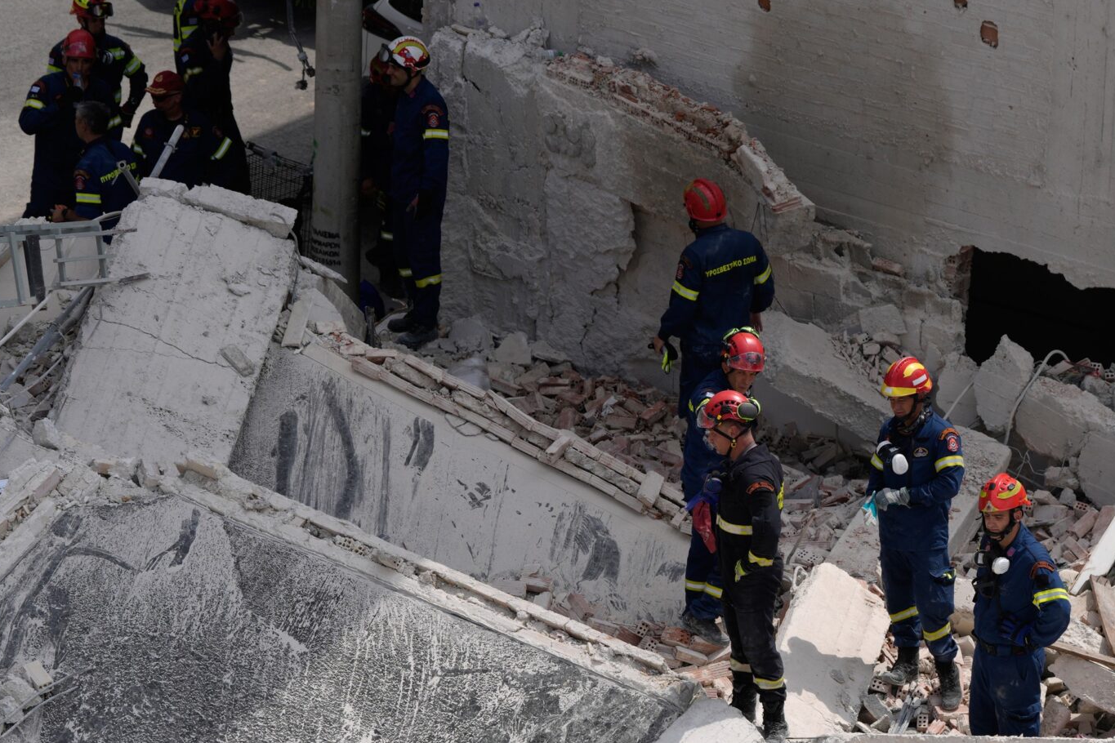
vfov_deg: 6.5
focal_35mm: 212
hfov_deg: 9.7
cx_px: 876
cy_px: 573
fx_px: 6566
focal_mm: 113
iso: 80
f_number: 4
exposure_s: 1/1000
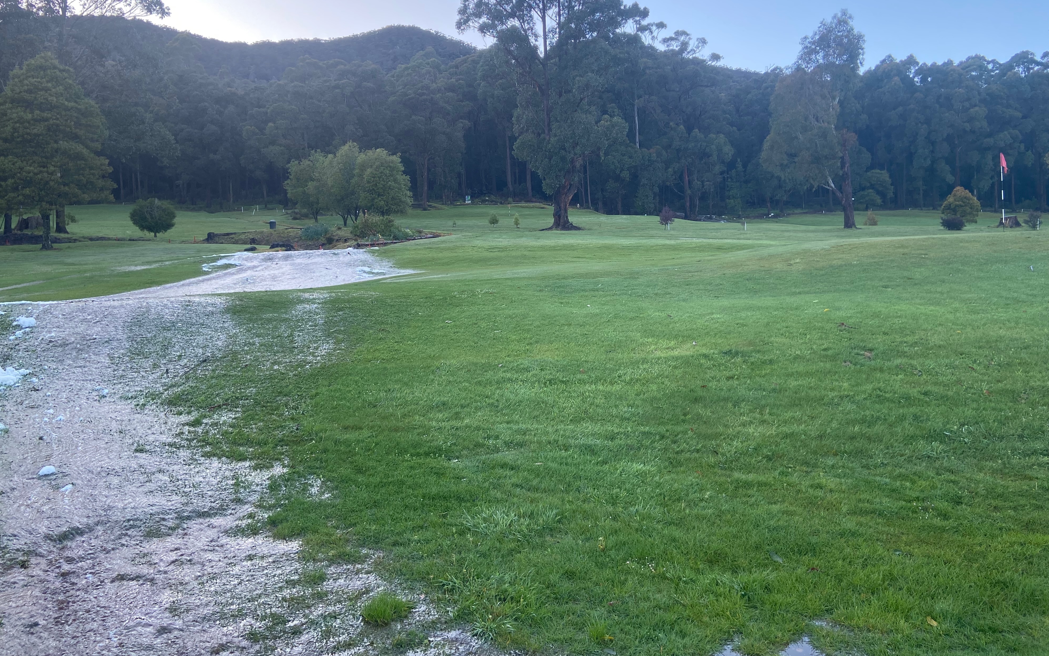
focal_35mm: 28
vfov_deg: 44.3
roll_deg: +3.0
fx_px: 800
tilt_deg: +2.4
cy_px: 268
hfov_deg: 66.5
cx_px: 523
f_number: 1.8
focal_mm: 4.25
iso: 32
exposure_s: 1/265
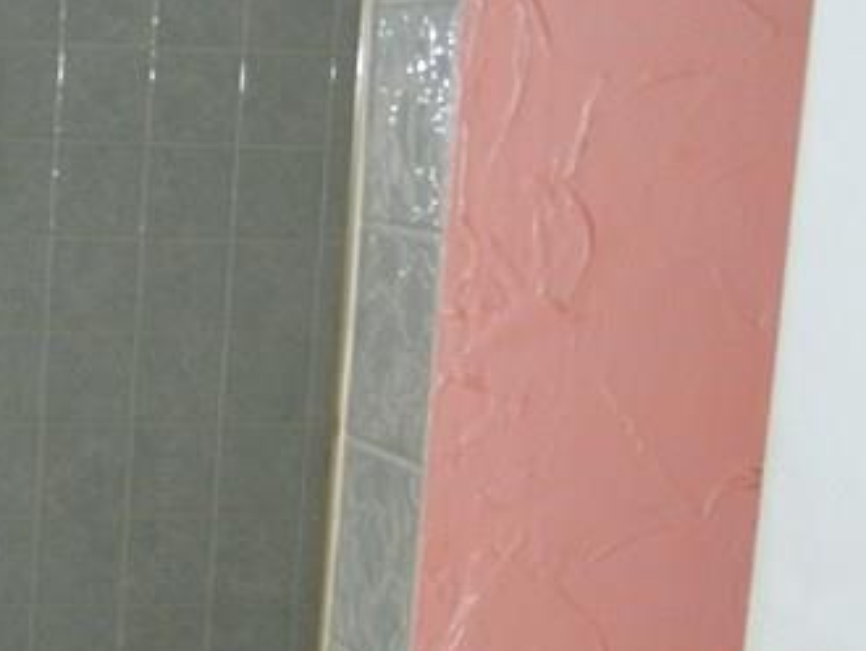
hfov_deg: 19.4
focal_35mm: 93
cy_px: 520
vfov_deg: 15.8
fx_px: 2328
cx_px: -265
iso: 200
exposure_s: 1/30
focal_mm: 5.4
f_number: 3.5
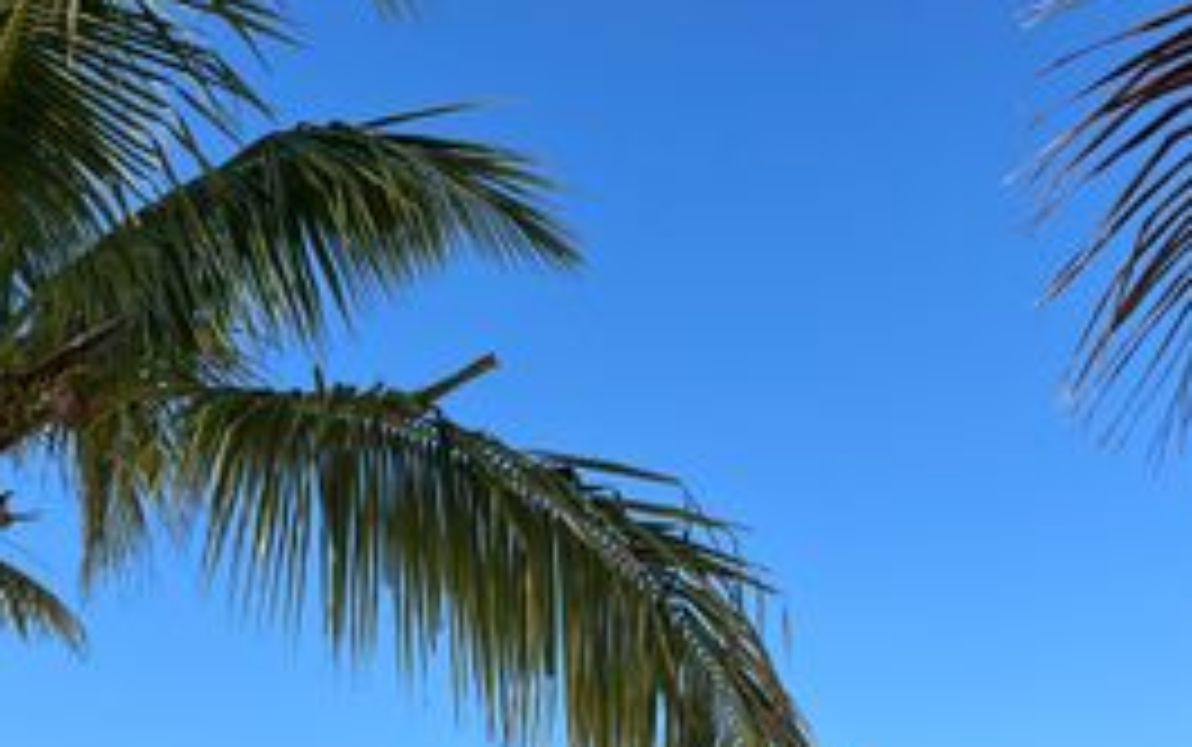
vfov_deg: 23.6
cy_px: 794
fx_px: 1690
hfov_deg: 38.7
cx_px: 720
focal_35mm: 52
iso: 50
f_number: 1.6
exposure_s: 1/4016
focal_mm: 5.1
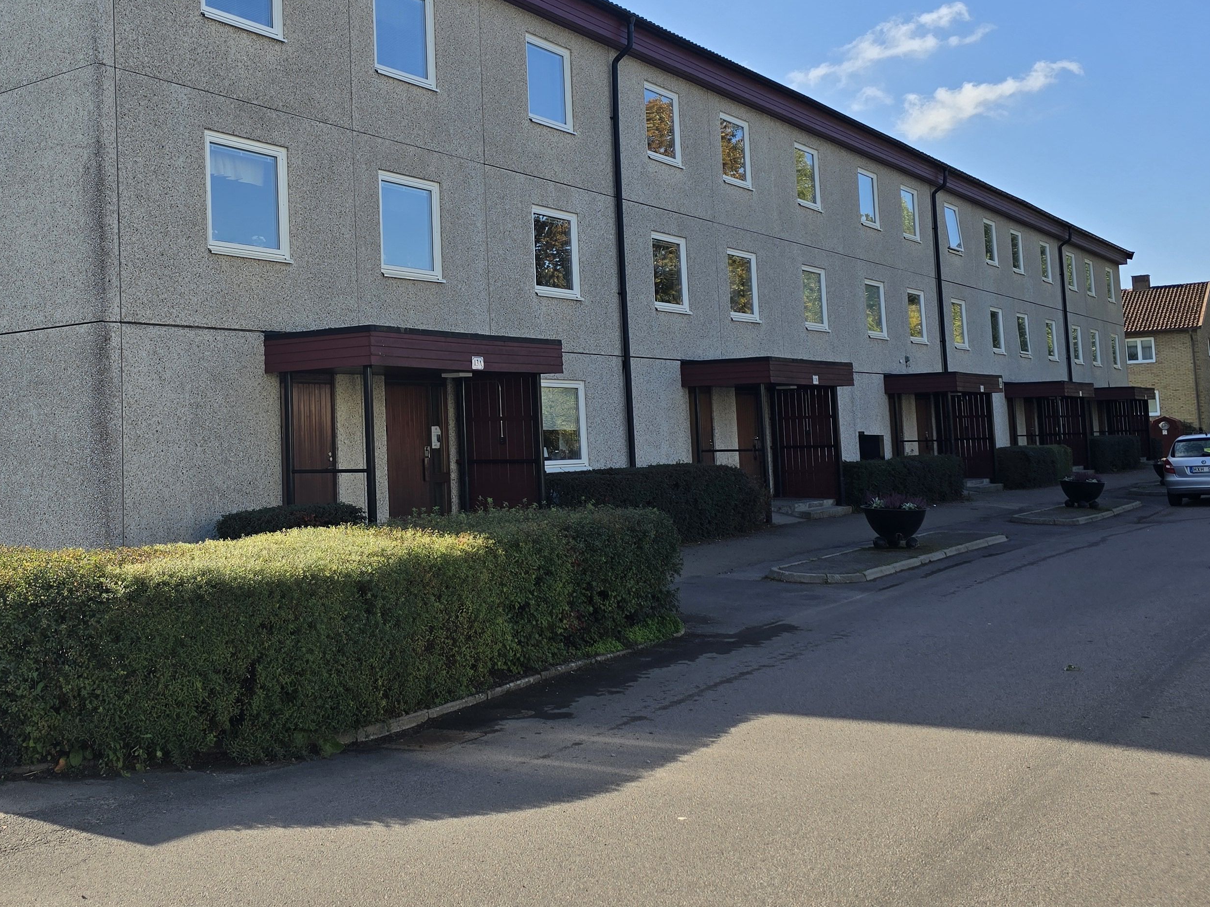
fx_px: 1293
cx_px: 360
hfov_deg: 48.9
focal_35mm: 37
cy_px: 354
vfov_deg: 38.5
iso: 12
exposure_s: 1/756
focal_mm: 6.3
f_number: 1.7
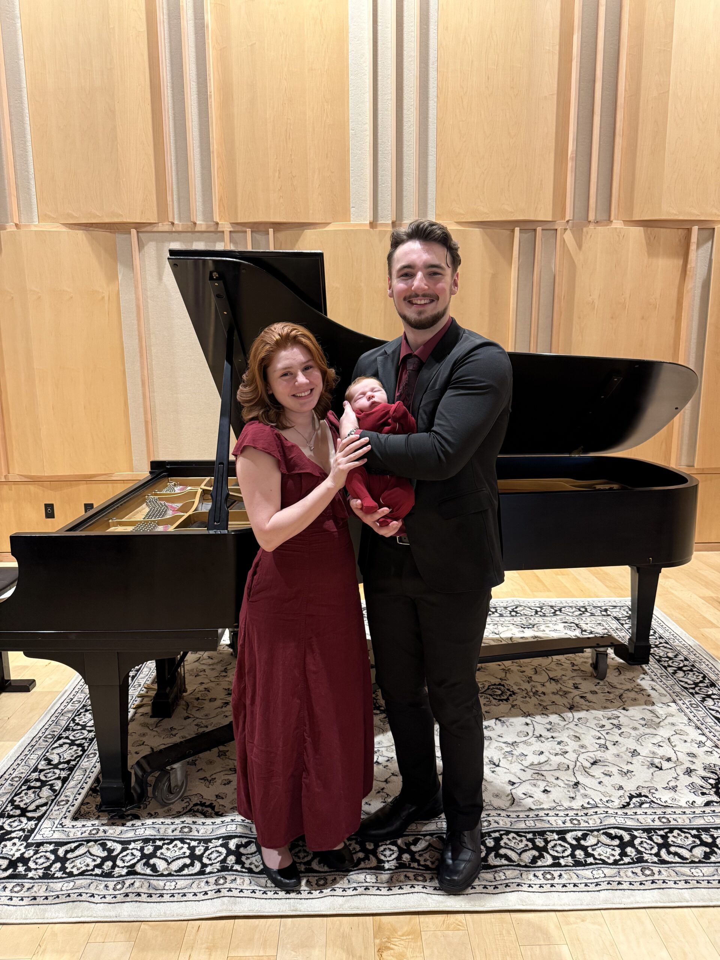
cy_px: 480
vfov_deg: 71.6
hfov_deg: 56.8
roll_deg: +0.9
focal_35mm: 24
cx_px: 360
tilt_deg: -10.6
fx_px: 666
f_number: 1.78
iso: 320
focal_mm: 6.76
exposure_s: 1/60
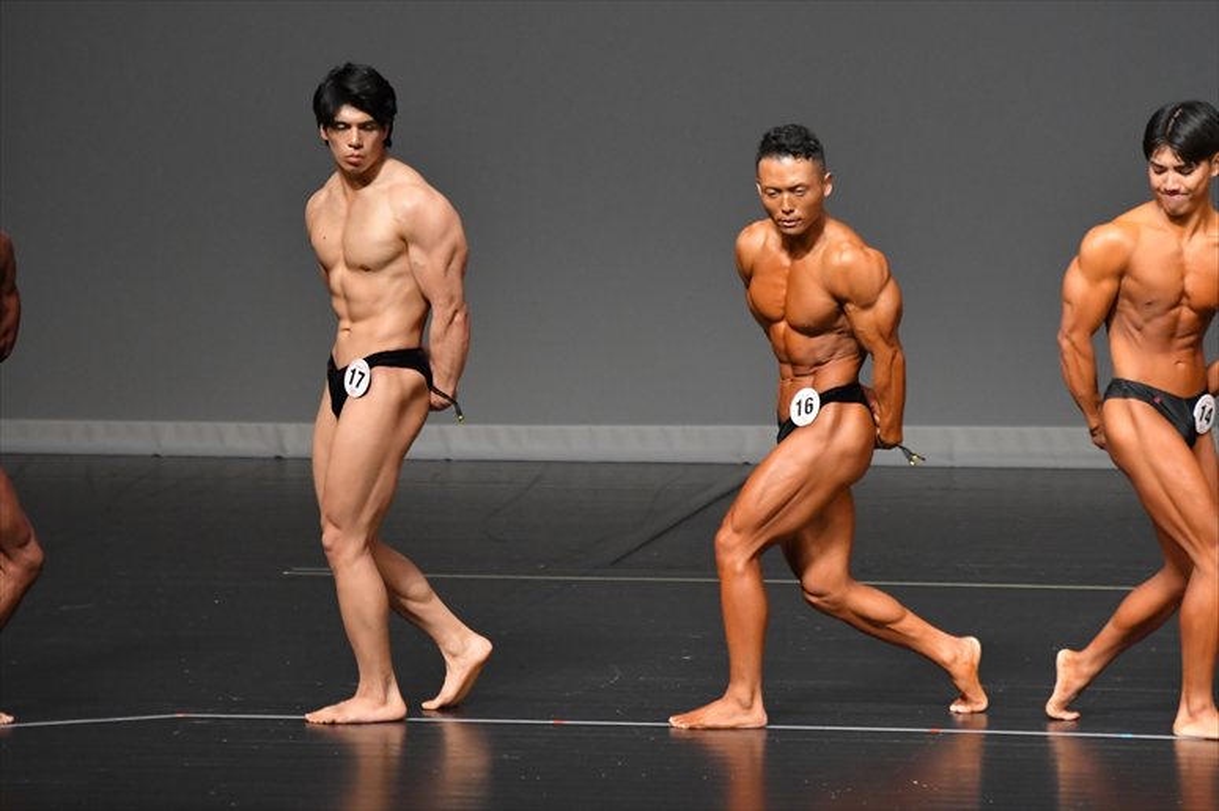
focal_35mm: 315
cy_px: 406
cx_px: 610
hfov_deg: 6.5
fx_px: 10661
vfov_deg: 4.4
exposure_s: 1/400
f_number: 5.6
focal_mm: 210
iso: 4500
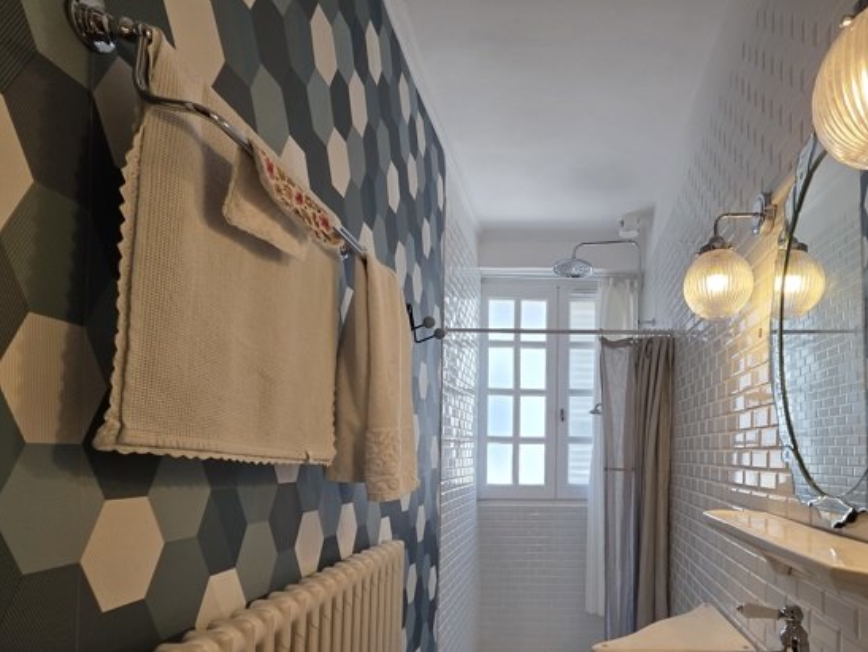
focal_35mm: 19
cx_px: 576
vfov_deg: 66.4
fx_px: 477
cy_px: 449
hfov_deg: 81.9
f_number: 1.9
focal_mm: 2.2
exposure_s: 1/100
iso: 100
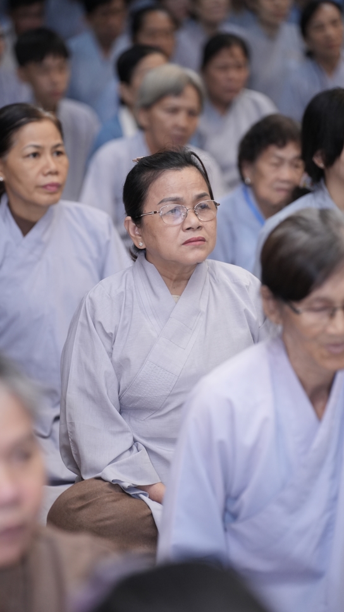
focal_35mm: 133
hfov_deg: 9.1
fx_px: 2158
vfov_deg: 16.1
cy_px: 306
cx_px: 157
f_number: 2.8
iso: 2000
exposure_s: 1/160
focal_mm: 126
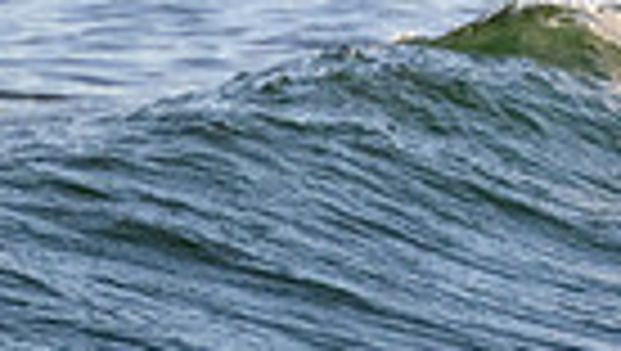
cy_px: -187
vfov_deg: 0.3
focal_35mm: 3566
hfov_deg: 0.6
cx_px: 1278
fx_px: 58788
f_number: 11
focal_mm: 800
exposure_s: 1/2000
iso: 1800
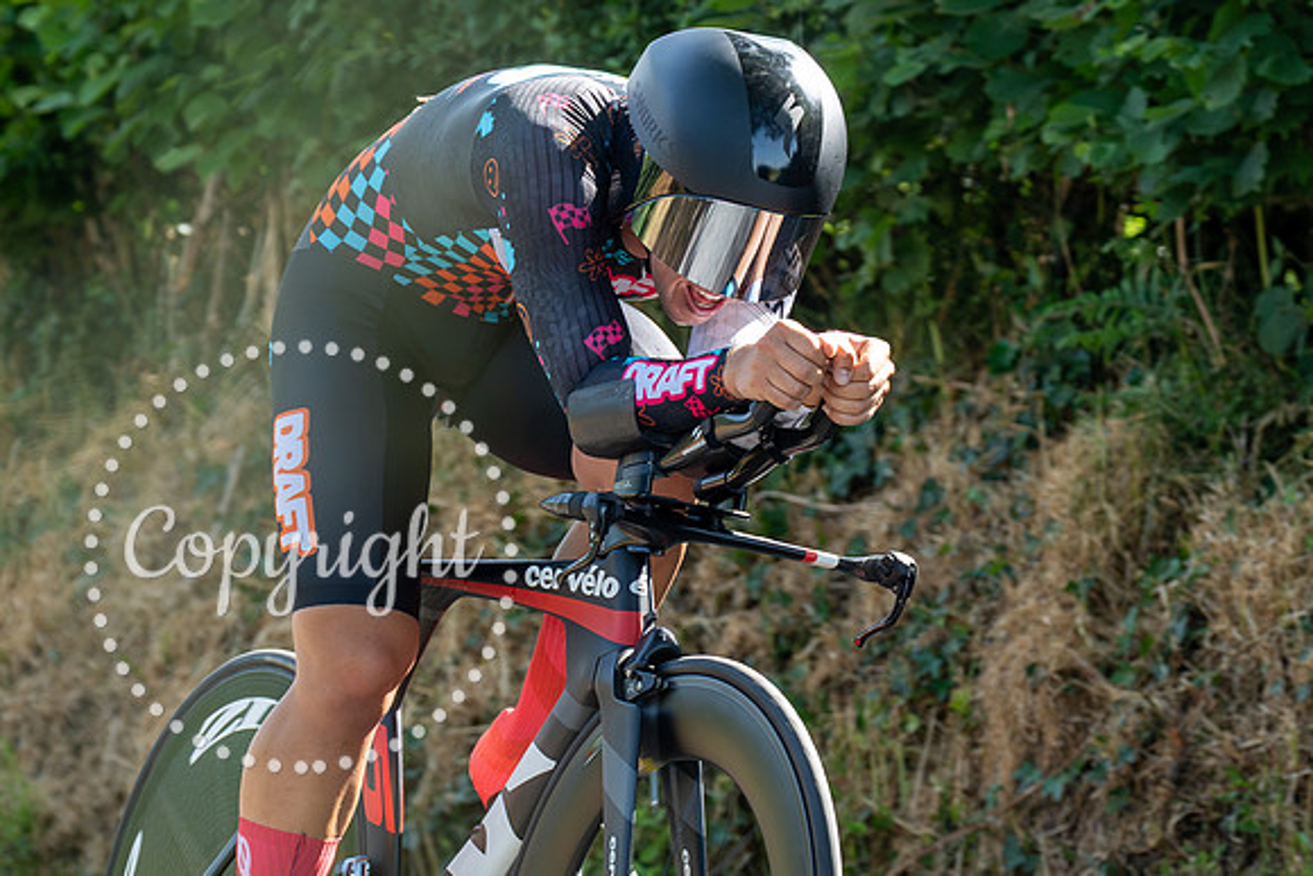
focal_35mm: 290
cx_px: 751
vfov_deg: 4.7
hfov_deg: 7.1
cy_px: 688
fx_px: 10576
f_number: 4
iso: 800
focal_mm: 115
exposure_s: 1/1000
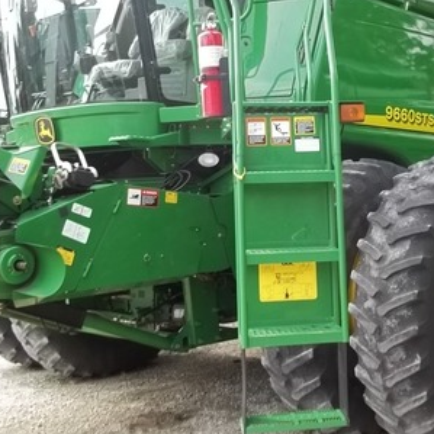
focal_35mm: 53
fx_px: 752
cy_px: 151
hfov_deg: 31.3
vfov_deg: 32.0
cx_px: 350
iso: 64
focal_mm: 5.9
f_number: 3.3
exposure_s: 1/100
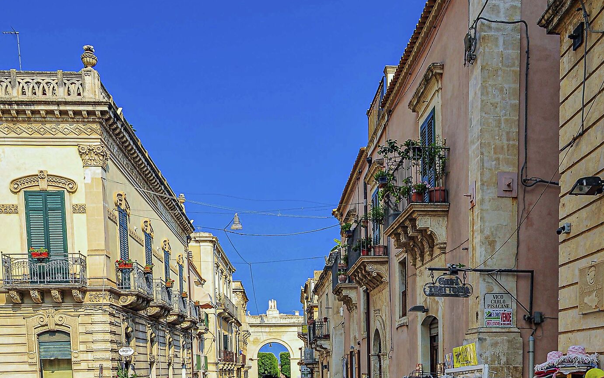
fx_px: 642
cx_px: 321
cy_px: 507
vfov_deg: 26.9
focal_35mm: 39
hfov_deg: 50.4
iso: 200
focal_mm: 22
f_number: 16
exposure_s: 1/80
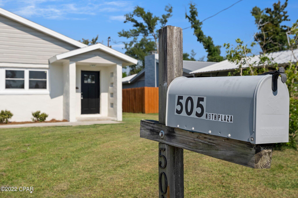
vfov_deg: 36.9
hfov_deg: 53.1
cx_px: 149
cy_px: 99
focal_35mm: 36
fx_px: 298
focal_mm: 24
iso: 500
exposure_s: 1/4000
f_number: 4
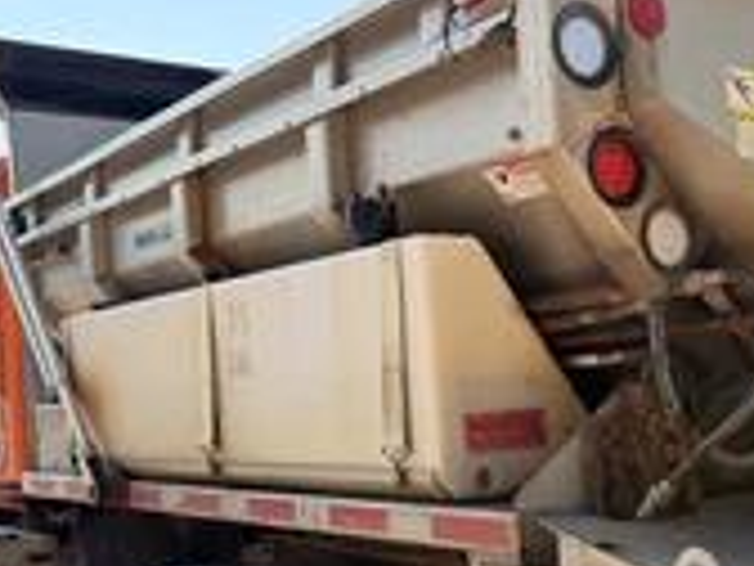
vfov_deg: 24.9
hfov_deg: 32.6
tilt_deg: -6.3
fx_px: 1242
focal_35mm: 57
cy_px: 508
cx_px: 633
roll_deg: +2.6
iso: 100
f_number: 1.78
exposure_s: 1/2801
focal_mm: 6.76
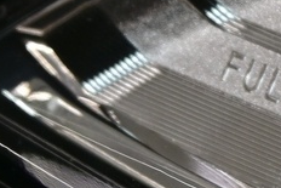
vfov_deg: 5.8
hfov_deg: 8.5
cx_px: 461
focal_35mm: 235
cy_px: 237
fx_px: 1837
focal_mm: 22.5
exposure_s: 1/100
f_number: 5
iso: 160
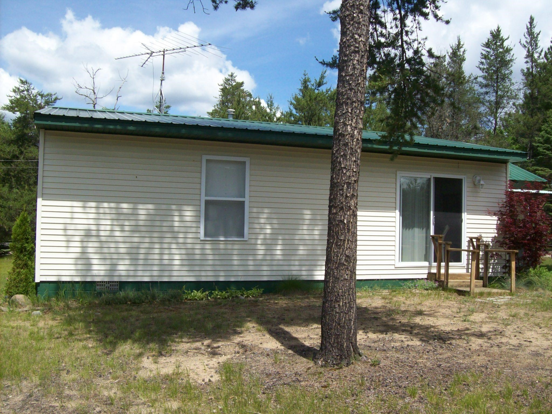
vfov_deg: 39.7
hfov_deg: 51.4
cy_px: 207
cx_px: 276
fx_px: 574
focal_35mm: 36
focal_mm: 6
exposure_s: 1/493
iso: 80
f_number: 4.8
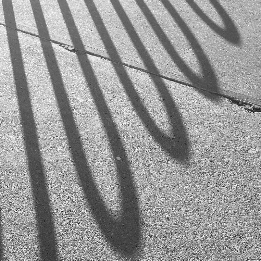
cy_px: 179
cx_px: 71
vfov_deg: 33.0
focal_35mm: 51
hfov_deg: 32.9
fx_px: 435
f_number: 2.2
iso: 25
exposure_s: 1/1451
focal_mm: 4.15
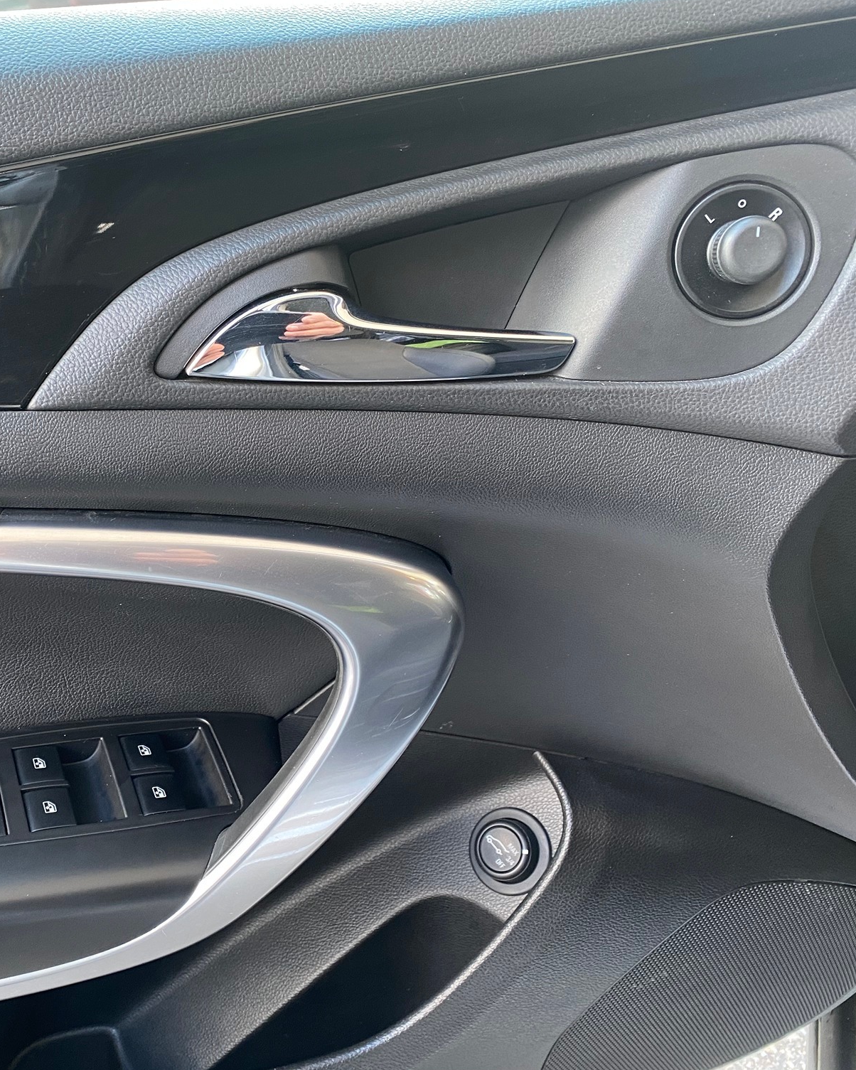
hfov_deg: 41.9
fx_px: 1077
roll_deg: +6.0
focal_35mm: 34
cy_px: 535
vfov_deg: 52.8
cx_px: 201
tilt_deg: -33.3
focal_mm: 4.25
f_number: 1.8
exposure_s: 1/60
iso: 200
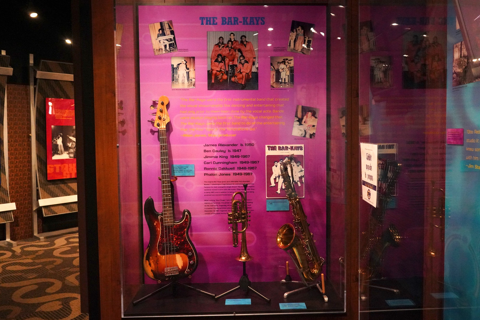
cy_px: 160
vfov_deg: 46.4
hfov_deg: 65.5
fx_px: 373
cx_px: 240
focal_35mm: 28
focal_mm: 28
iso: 12800
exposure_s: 1/100
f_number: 5.6
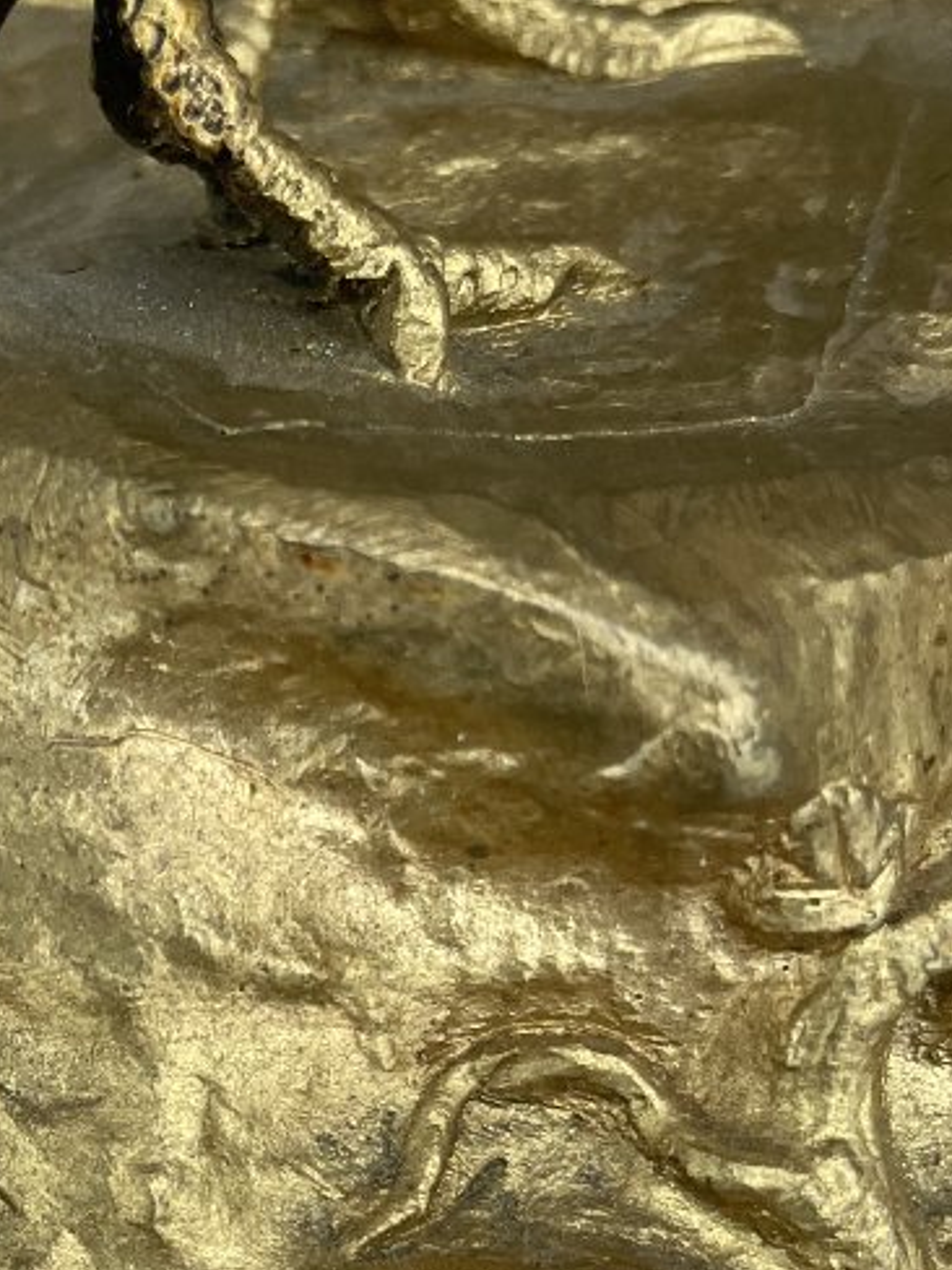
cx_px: -107
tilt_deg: -69.4
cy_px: 1059
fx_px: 2347
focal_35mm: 64
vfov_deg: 29.4
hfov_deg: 21.7
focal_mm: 4.2
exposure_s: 1/121
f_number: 1.6
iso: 80
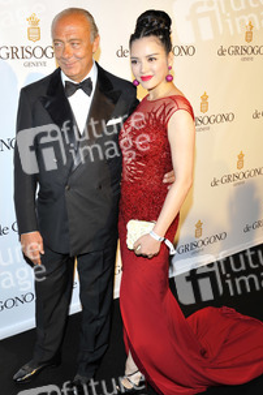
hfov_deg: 35.9
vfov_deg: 51.9
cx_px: 122
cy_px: 209
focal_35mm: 37
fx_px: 405
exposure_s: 1/160
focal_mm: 28
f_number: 5.6
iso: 500
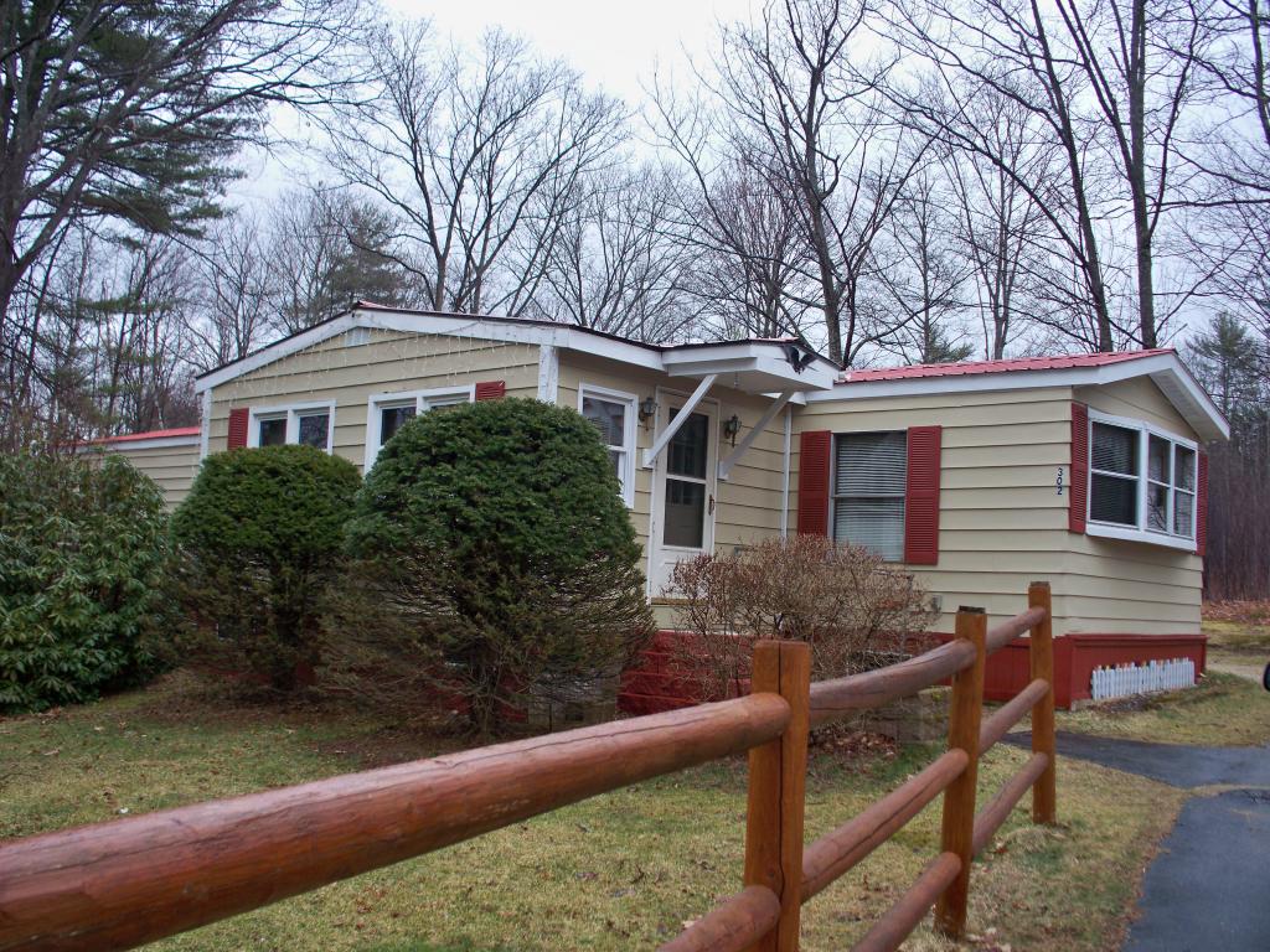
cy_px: 476
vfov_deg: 40.7
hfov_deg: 52.6
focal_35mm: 35
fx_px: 1284
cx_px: 635
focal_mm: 7.54
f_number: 2.8
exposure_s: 1/125
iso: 100
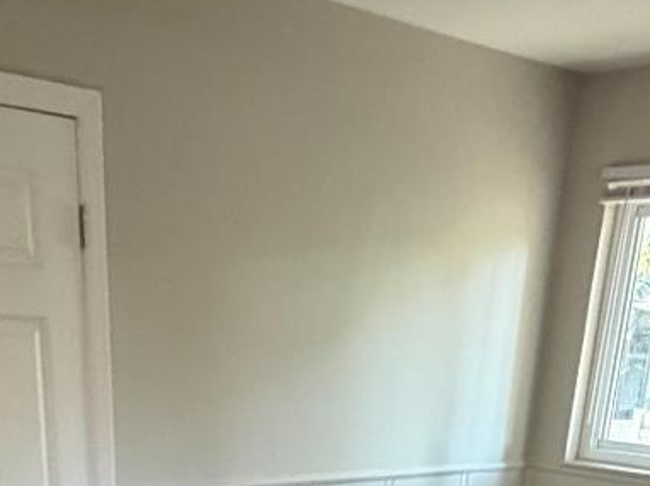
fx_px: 1032
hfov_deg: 34.9
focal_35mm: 55
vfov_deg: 20.0
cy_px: 854
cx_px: 305
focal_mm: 2.22
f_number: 2.2
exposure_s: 1/60
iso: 640
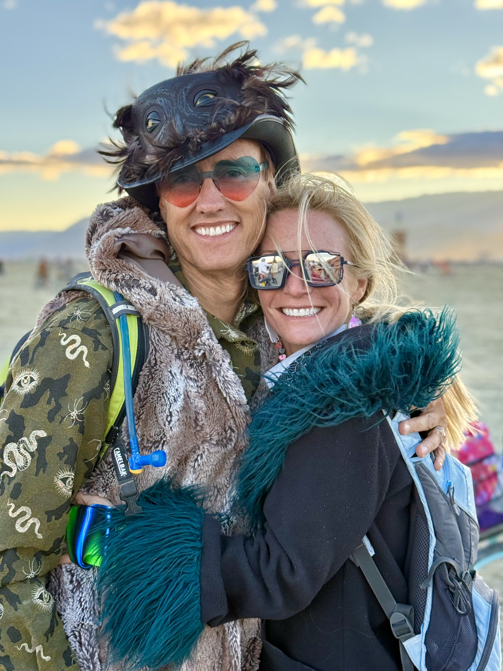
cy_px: 336
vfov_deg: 39.7
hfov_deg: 30.3
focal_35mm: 48
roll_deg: +0.2
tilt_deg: -4.3
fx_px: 930
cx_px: 252
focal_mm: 6.76
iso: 100
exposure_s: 1/475
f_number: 1.78
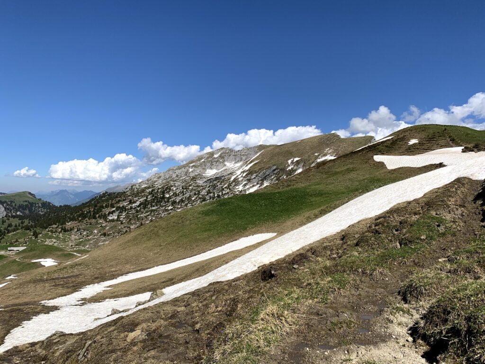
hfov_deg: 67.3
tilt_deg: +4.4
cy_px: 182
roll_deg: -2.8
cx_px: 242
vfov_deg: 53.1
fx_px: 364
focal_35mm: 26
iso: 25
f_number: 1.8
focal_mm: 4.25
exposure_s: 1/3650
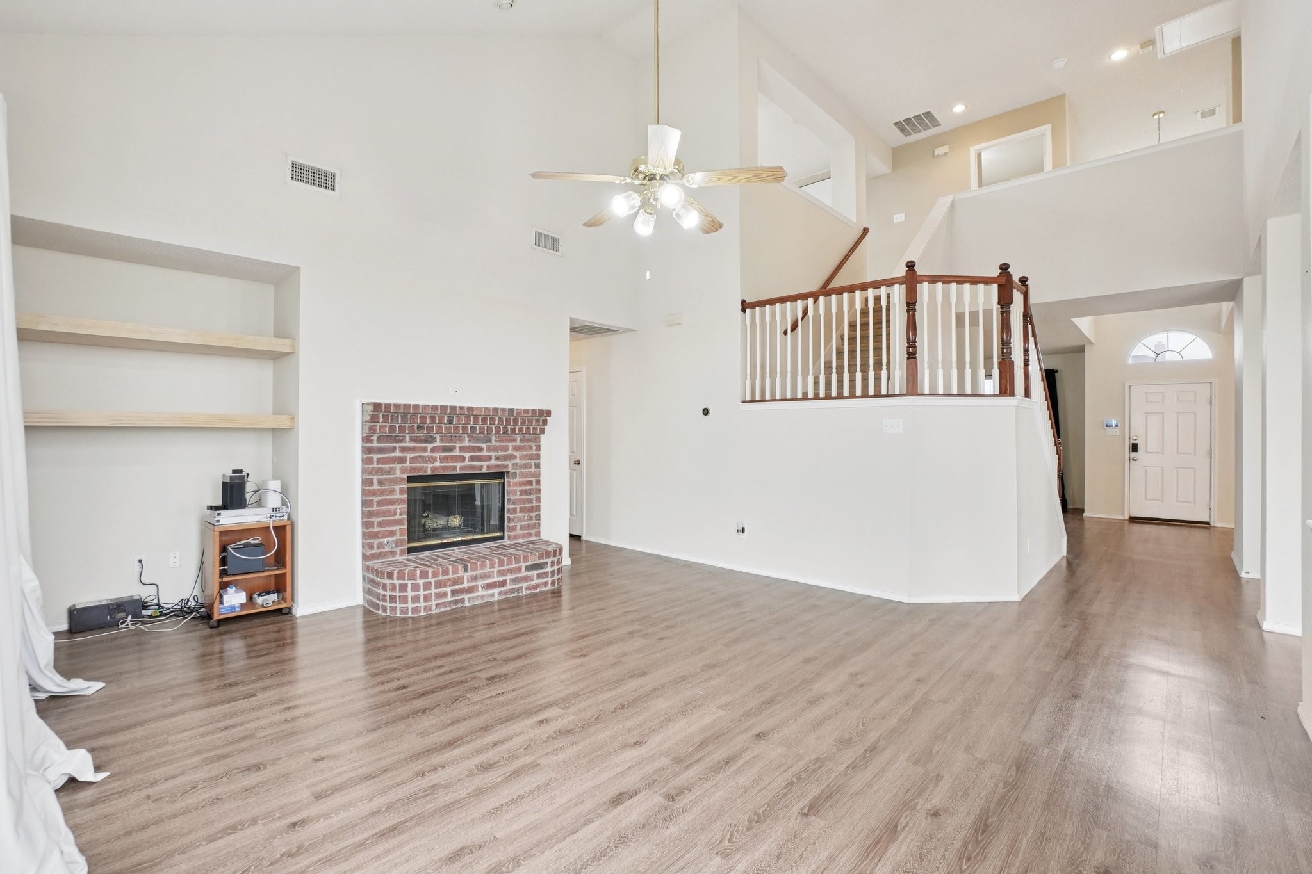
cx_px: 656
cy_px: 437
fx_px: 547
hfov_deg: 100.4
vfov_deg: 77.3
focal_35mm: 15
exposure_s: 1/25
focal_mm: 10
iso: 400
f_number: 8
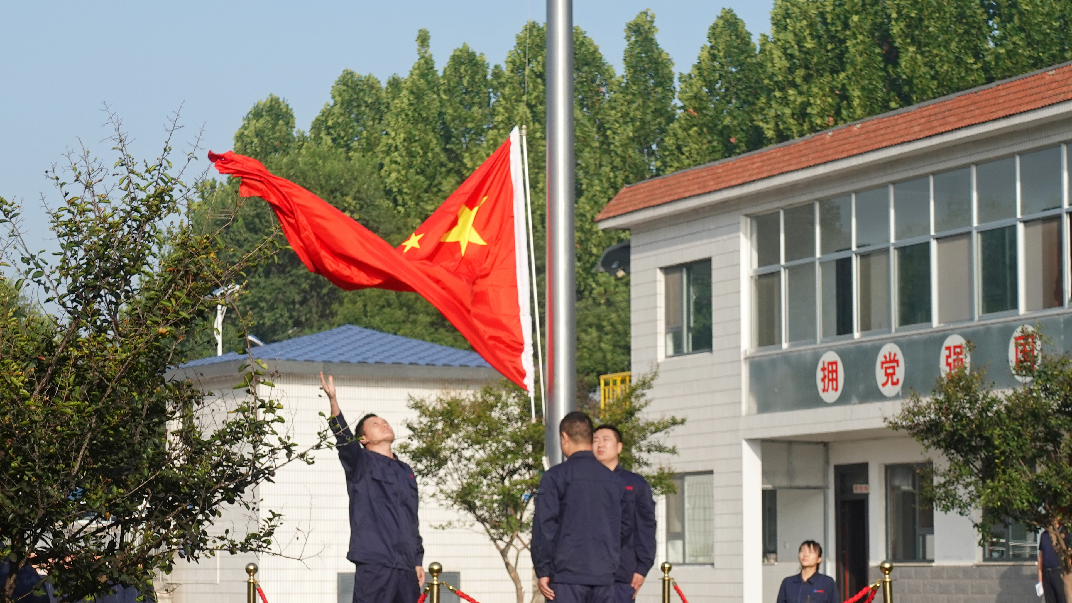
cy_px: 401
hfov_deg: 24.7
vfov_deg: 14.0
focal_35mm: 86
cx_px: 528
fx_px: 2444
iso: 125
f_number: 5.6
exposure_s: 1/400
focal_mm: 25.7
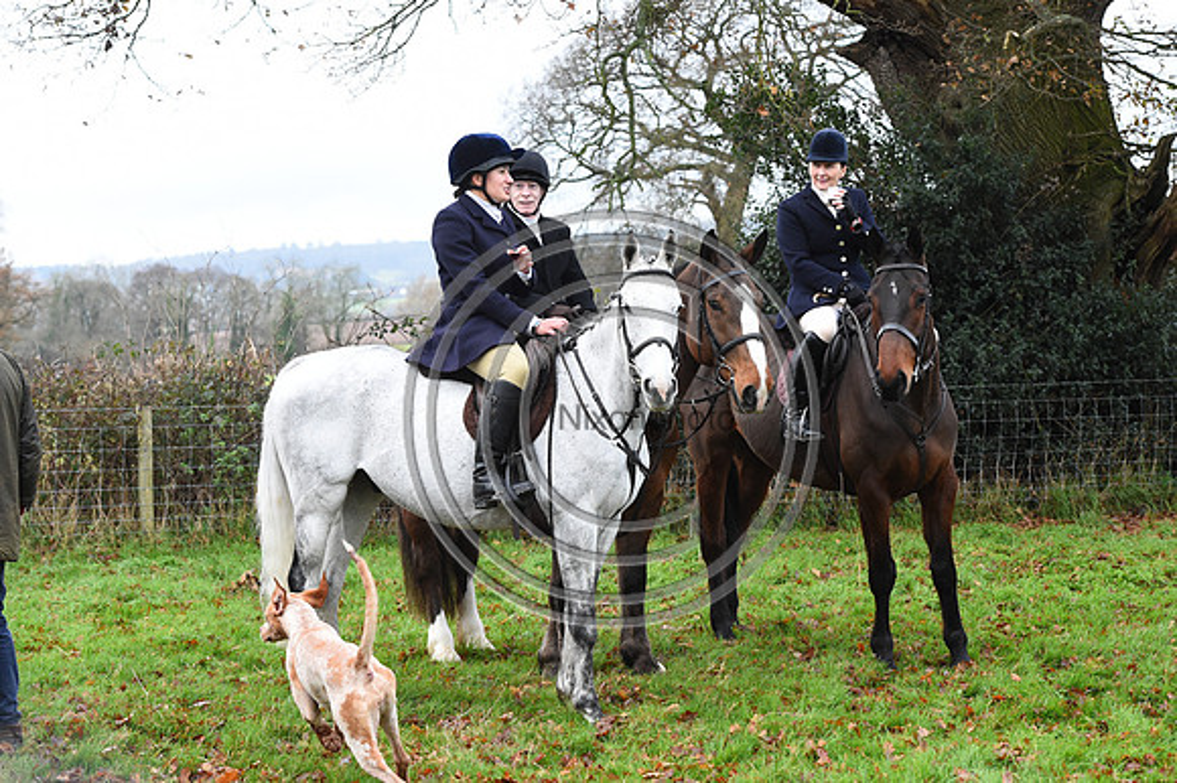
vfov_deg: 17.0
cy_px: 392
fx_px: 2614
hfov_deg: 25.4
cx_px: 588
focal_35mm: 80
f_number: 5.6
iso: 3200
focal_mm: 80
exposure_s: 1/1000
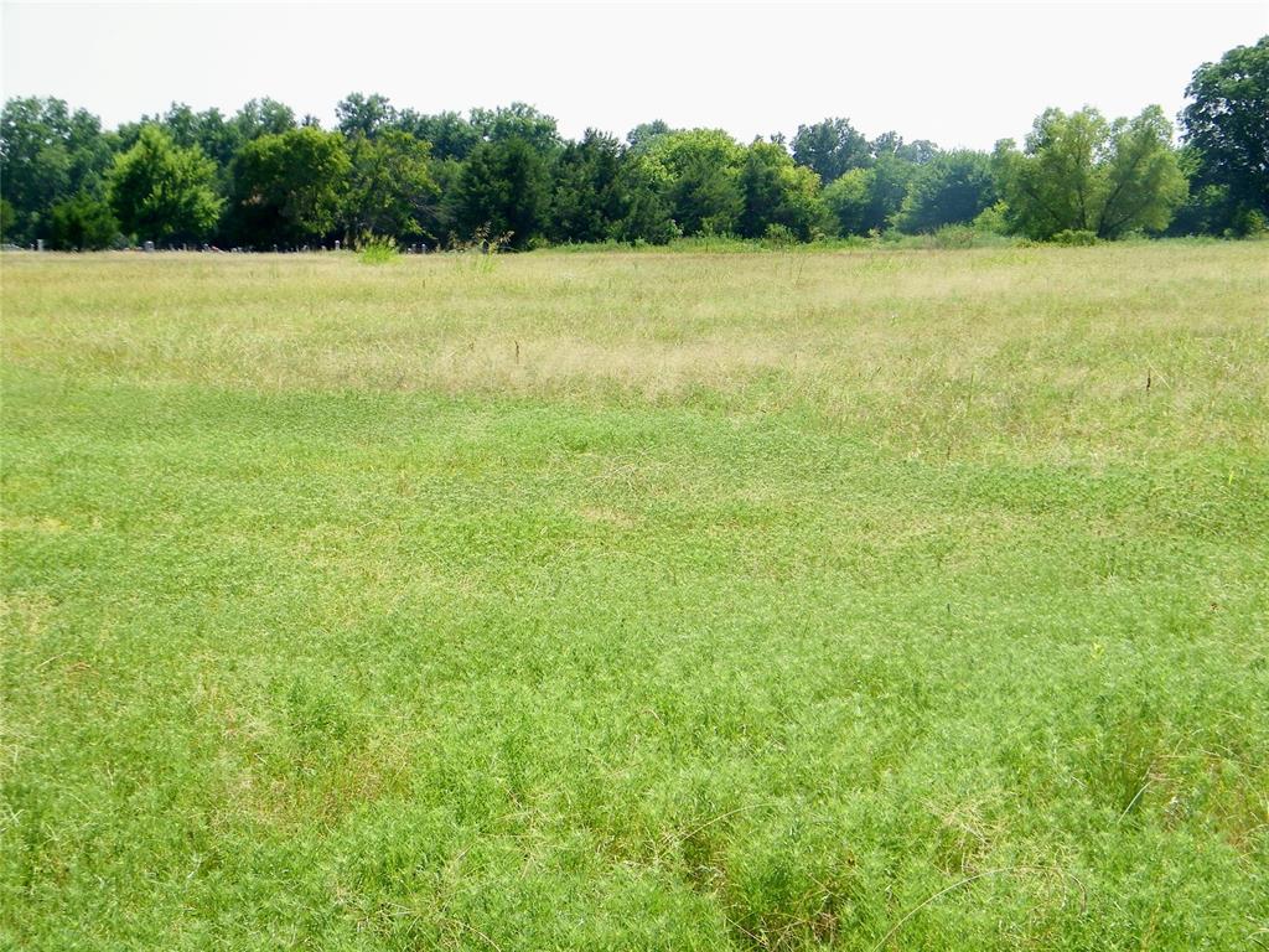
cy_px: 476
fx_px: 2493
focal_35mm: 68
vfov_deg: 21.6
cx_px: 634
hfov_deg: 28.6
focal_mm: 12.2
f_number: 4.3
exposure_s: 1/500
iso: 80
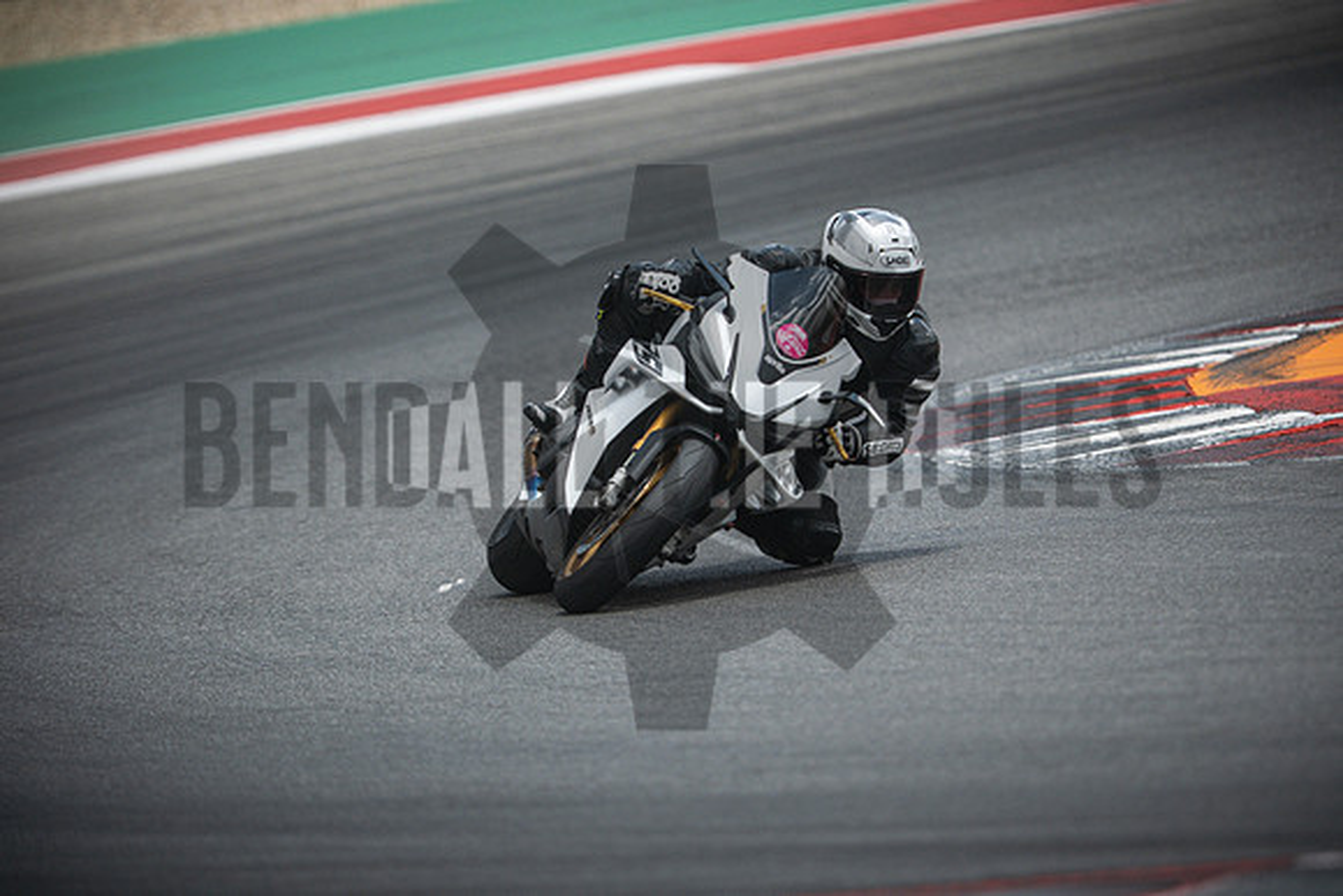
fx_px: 15671
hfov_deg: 4.9
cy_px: 448
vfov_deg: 3.3
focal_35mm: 420
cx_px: 672
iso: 800
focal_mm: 280
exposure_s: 1/4000
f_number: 2.8
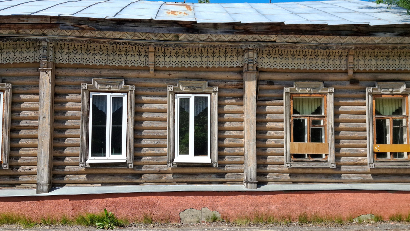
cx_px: 216
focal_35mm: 39
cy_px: 122
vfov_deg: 30.4
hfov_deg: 51.6
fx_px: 424
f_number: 1.8
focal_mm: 4.69
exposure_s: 1/1078
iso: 25
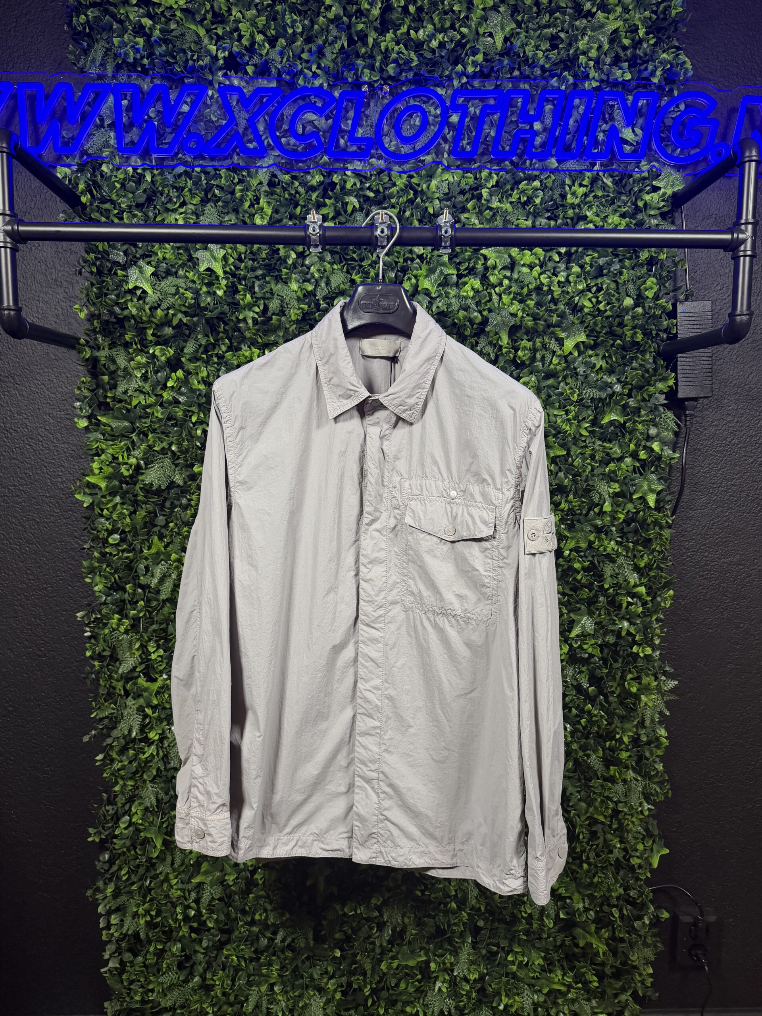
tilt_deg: -5.8
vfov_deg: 71.6
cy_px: 508
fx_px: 704
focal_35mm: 24
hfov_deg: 56.8
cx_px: 381
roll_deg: -0.6
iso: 200
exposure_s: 1/63
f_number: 1.78
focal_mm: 6.76
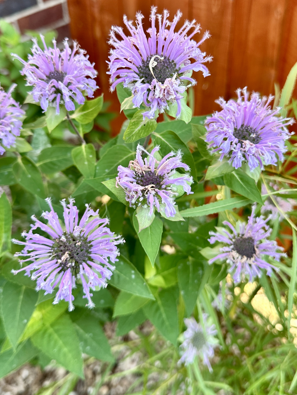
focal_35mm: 37
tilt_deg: -41.4
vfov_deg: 50.1
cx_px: 160
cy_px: 185
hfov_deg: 38.7
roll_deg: +2.9
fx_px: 423
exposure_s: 1/268
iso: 80
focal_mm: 6.86
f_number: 1.78
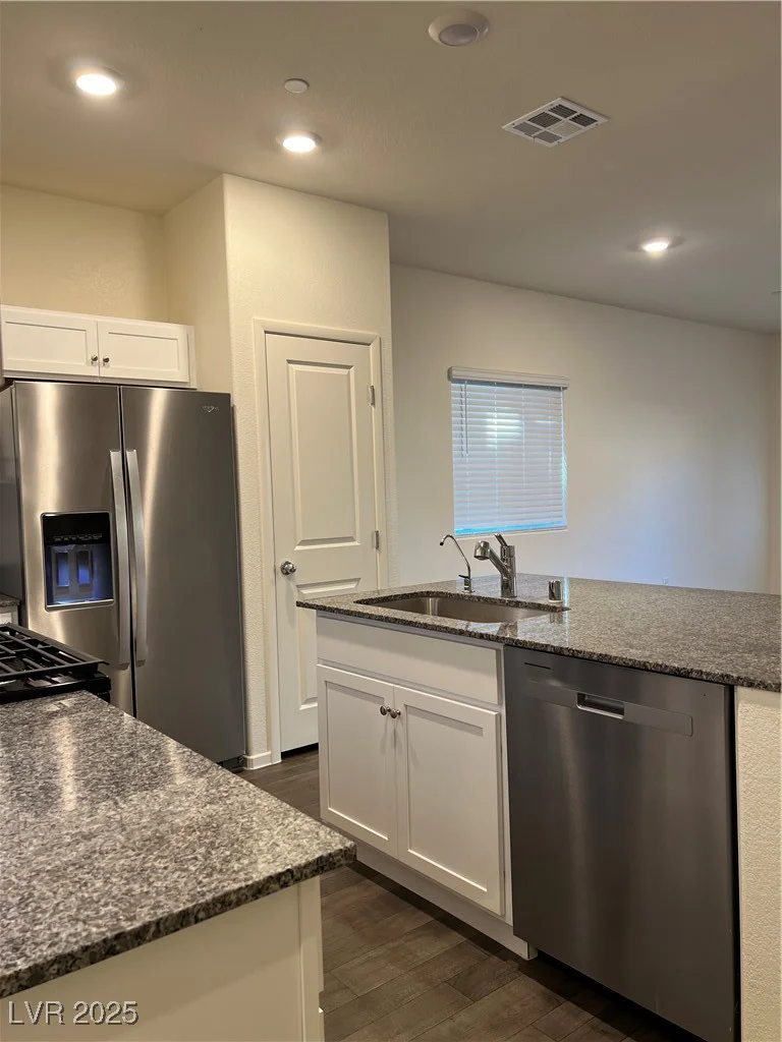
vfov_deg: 67.3
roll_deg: +1.5
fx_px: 783
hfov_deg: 53.1
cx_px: 391
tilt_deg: -1.9
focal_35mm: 26
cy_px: 521
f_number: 1.5
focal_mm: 5.7
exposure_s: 1/60
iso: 100
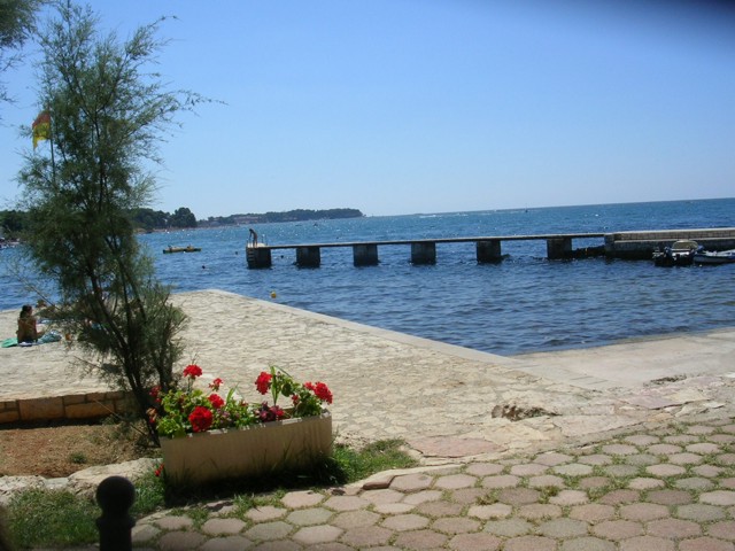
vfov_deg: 37.7
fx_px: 807
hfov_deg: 49.0
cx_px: 368
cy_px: 276
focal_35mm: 38
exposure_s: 1/554
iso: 50
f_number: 5.6
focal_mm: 5.8
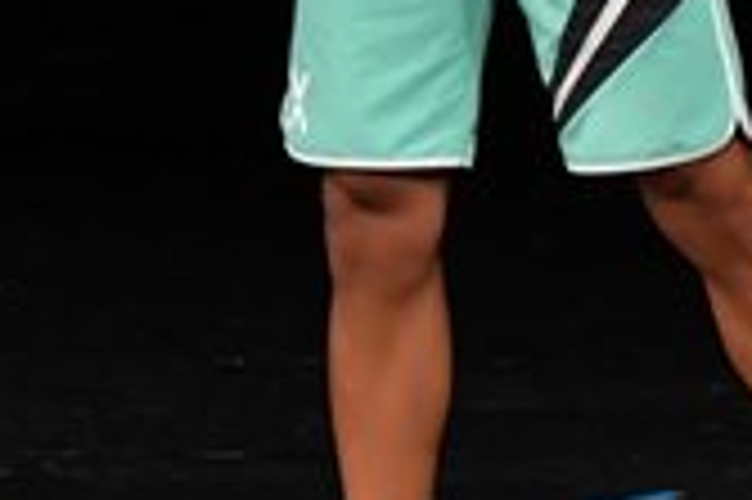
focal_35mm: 1114
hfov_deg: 1.9
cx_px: 1051
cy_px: -149
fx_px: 23247
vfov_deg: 1.2
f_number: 5.6
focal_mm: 160
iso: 3200
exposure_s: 1/400
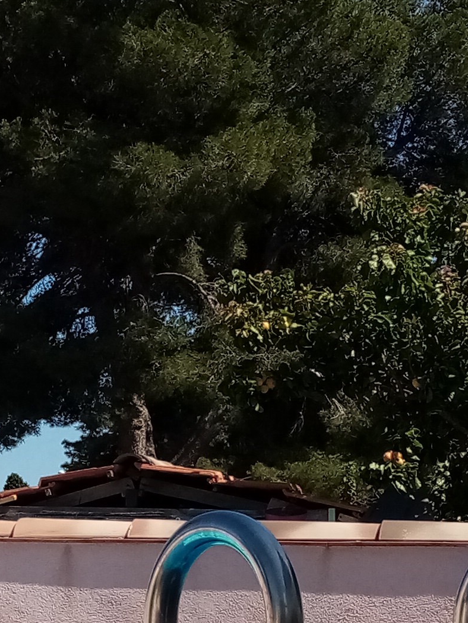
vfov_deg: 19.0
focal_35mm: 103
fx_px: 1856
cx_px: -202
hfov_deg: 13.6
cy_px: 462
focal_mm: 3.62
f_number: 1.8
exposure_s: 1/1613
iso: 101
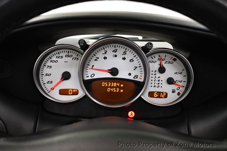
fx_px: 227
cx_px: 114
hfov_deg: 53.2
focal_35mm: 36
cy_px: 76
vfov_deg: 36.8
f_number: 4
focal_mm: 24
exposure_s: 1/100
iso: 3200
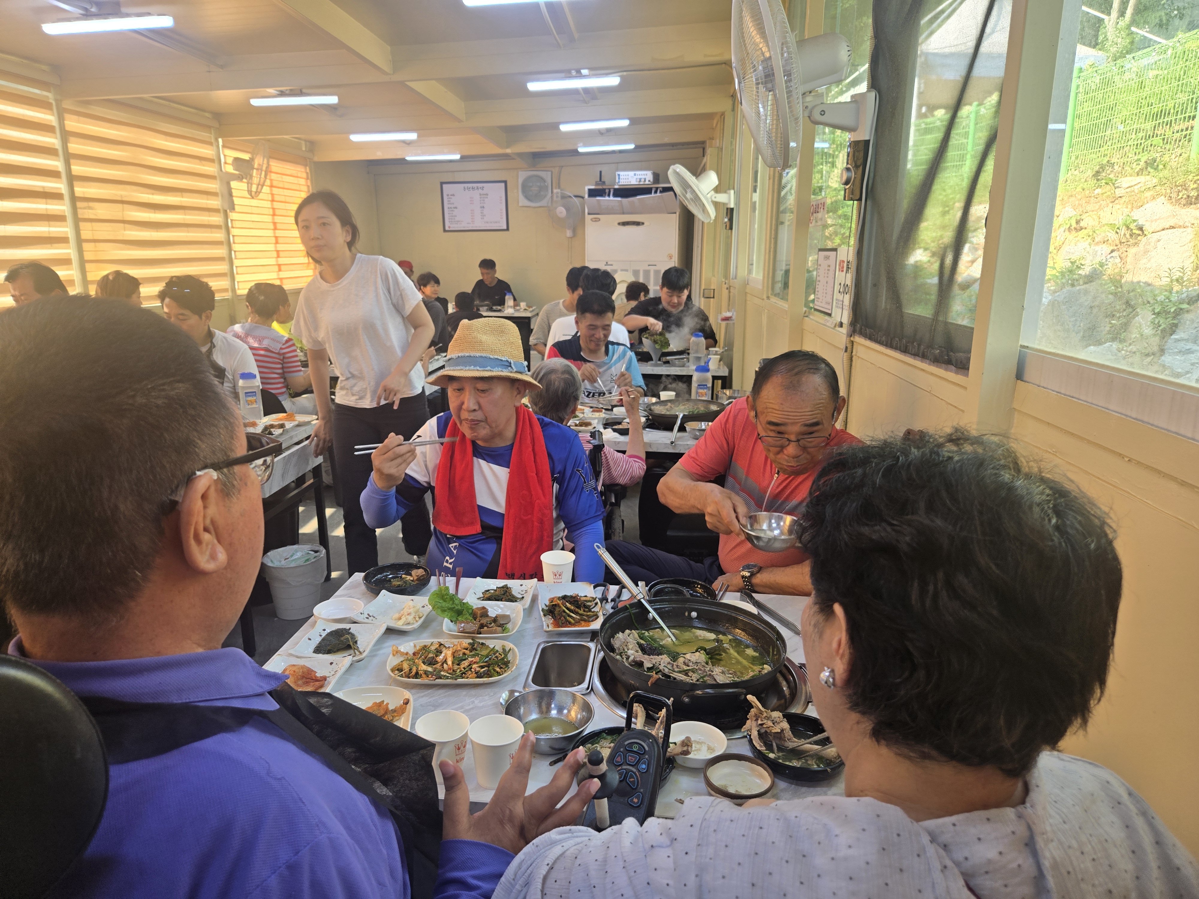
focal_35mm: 23
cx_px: 600
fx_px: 797
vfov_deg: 58.9
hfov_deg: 73.9
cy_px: 450
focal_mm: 5.4
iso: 50
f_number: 1.8
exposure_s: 1/120
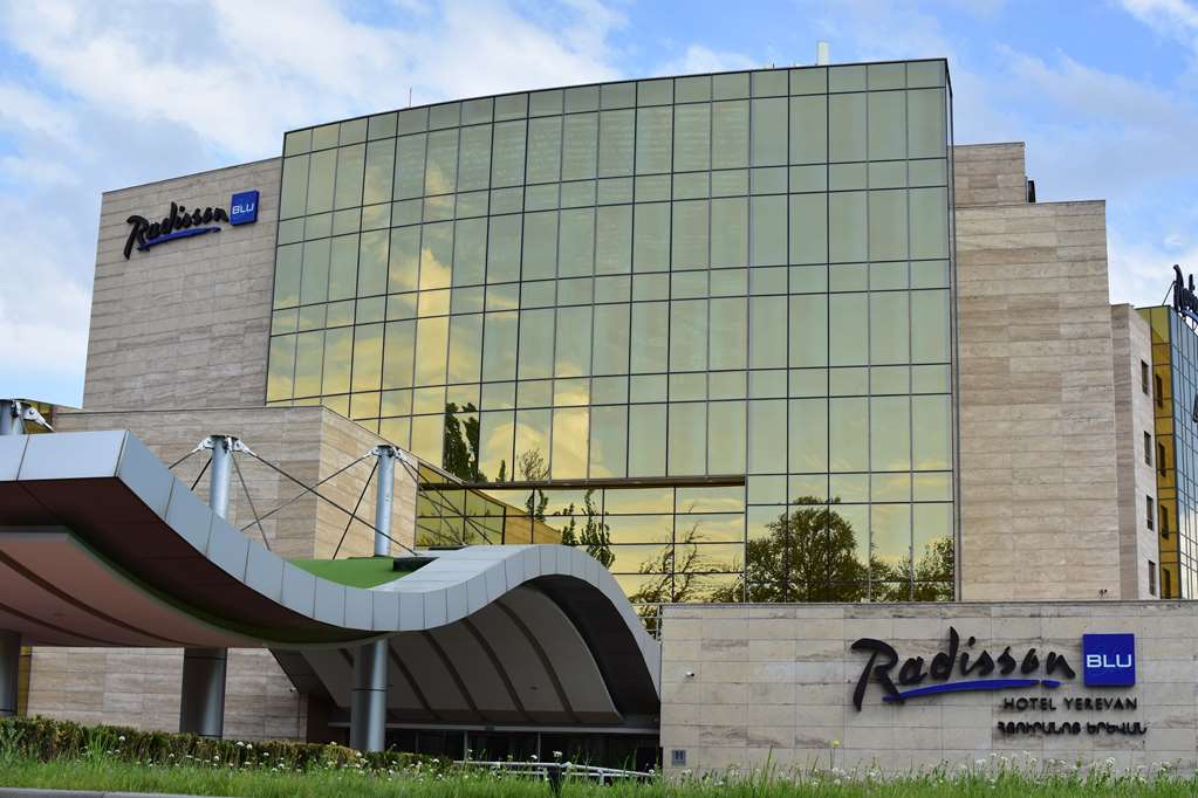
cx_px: 599
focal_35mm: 52
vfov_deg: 25.8
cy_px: 399
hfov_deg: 37.9
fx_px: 1747
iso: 200
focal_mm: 35
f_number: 10
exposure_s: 1/250
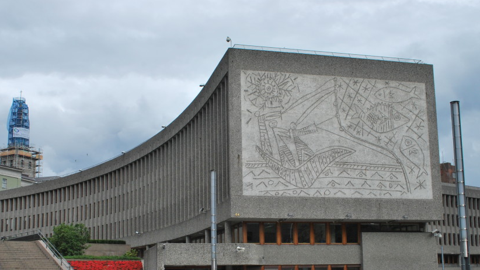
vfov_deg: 25.2
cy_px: 194
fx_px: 598
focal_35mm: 47
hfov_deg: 43.7
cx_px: 231
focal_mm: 24
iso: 200
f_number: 13
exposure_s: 1/200
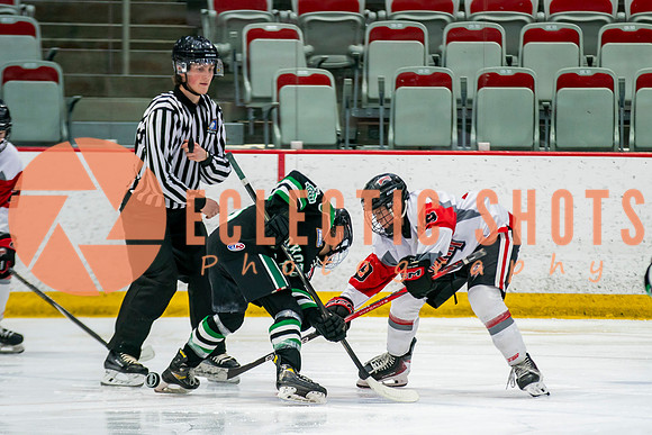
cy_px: 310
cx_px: 399
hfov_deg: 6.0
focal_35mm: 344
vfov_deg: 4.0
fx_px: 6239
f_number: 2.8
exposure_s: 1/640
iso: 800
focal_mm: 200
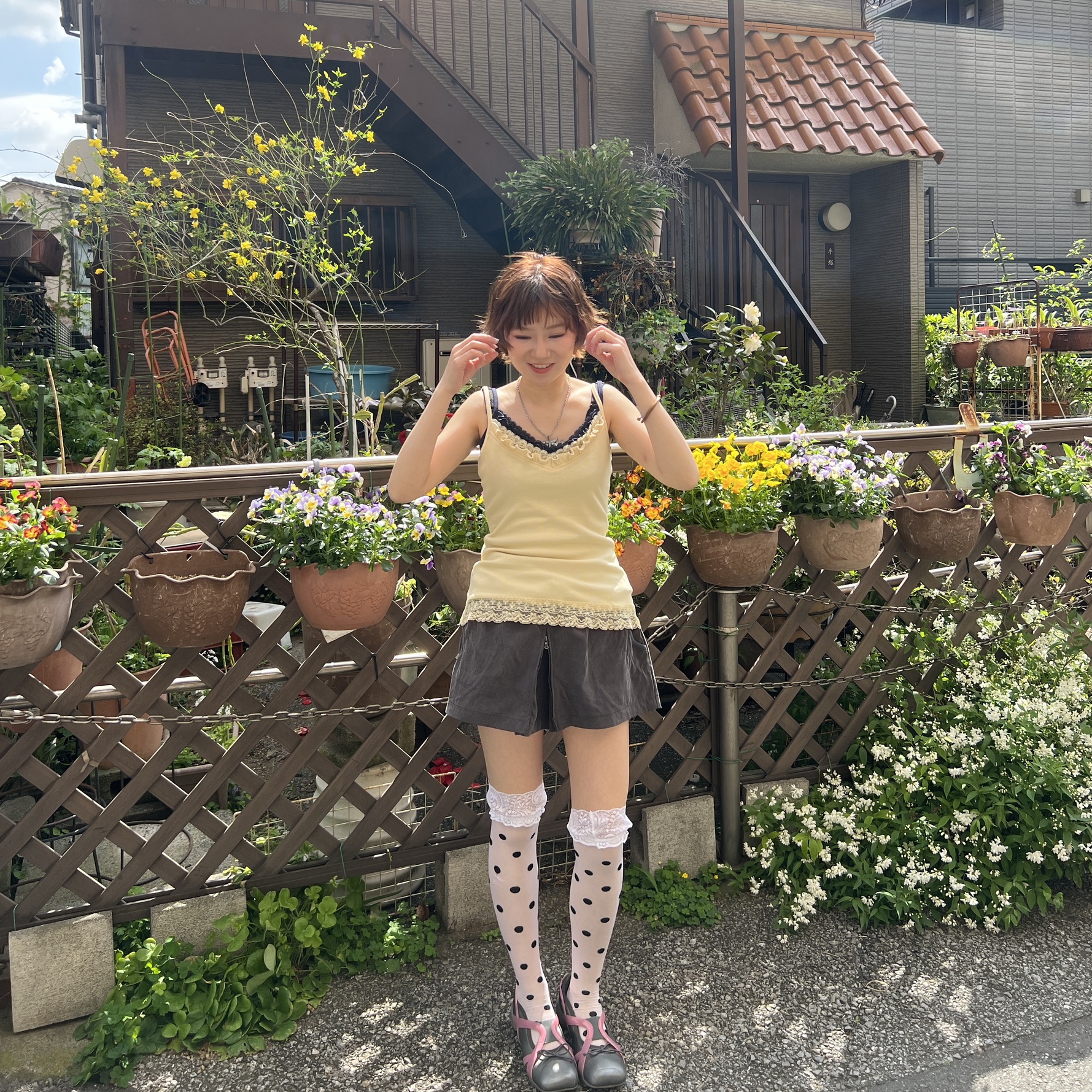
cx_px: 546
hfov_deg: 52.5
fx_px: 1106
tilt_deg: -0.3
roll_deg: +1.6
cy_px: 373
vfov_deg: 51.7
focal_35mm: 31
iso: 50
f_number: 1.5
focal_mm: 5.7
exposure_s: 1/1100
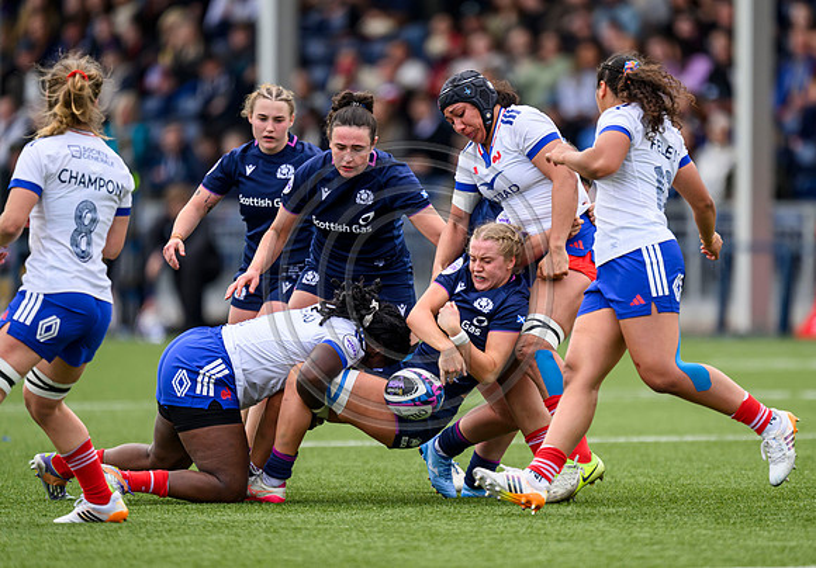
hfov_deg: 3.3
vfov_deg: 2.3
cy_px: 272
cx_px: 449
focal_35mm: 616
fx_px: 14161
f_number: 4
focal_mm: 560
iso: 640
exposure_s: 1/1600
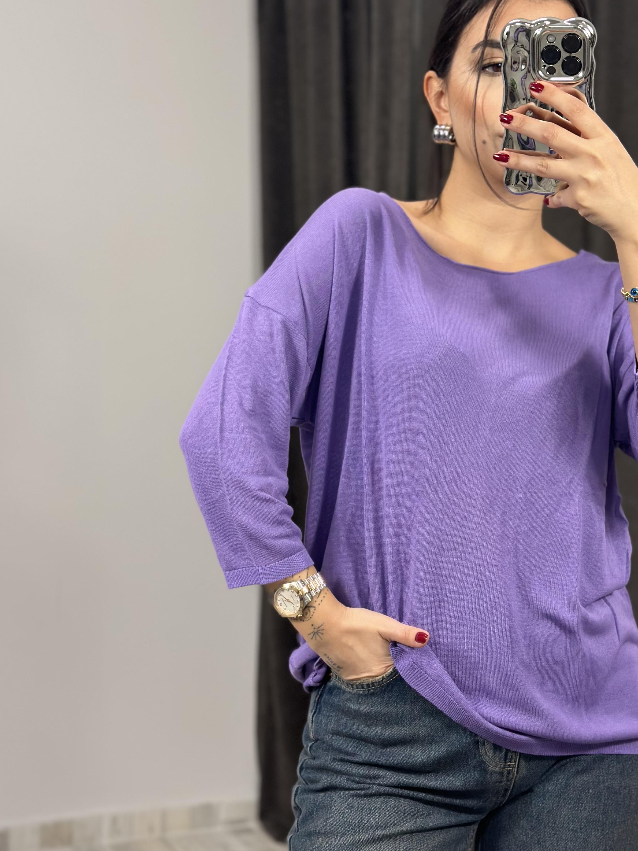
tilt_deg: -26.2
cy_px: 443
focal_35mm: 61
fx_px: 1499
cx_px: 385
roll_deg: +0.4
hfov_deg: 24.0
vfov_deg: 31.7
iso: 125
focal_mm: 6.86
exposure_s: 1/100
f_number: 1.78
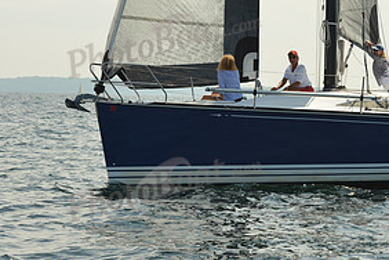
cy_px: 95
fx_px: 1912
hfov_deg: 11.6
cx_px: 334
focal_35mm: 177
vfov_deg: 7.8
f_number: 9
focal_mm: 86
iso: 320
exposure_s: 1/1250
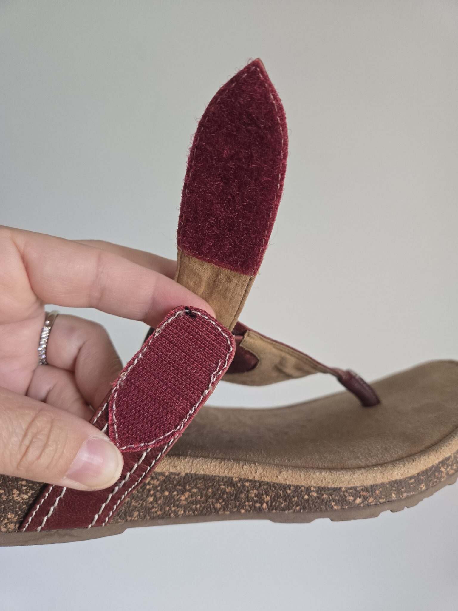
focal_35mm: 23
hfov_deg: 58.9
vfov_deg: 73.9
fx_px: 406
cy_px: 306
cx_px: 229
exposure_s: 1/120
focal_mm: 5.4
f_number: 1.8
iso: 320
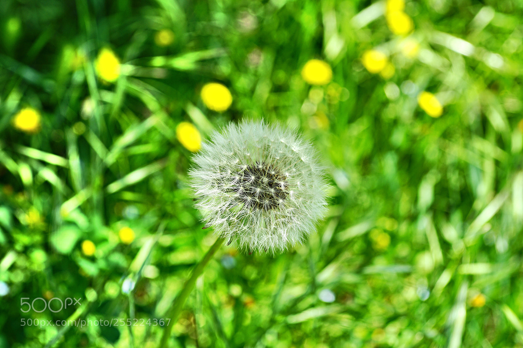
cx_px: 262
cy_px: 174
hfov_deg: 39.6
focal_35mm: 50
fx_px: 726
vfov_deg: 27.0
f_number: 7.1
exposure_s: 1/100
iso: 100
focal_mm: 50
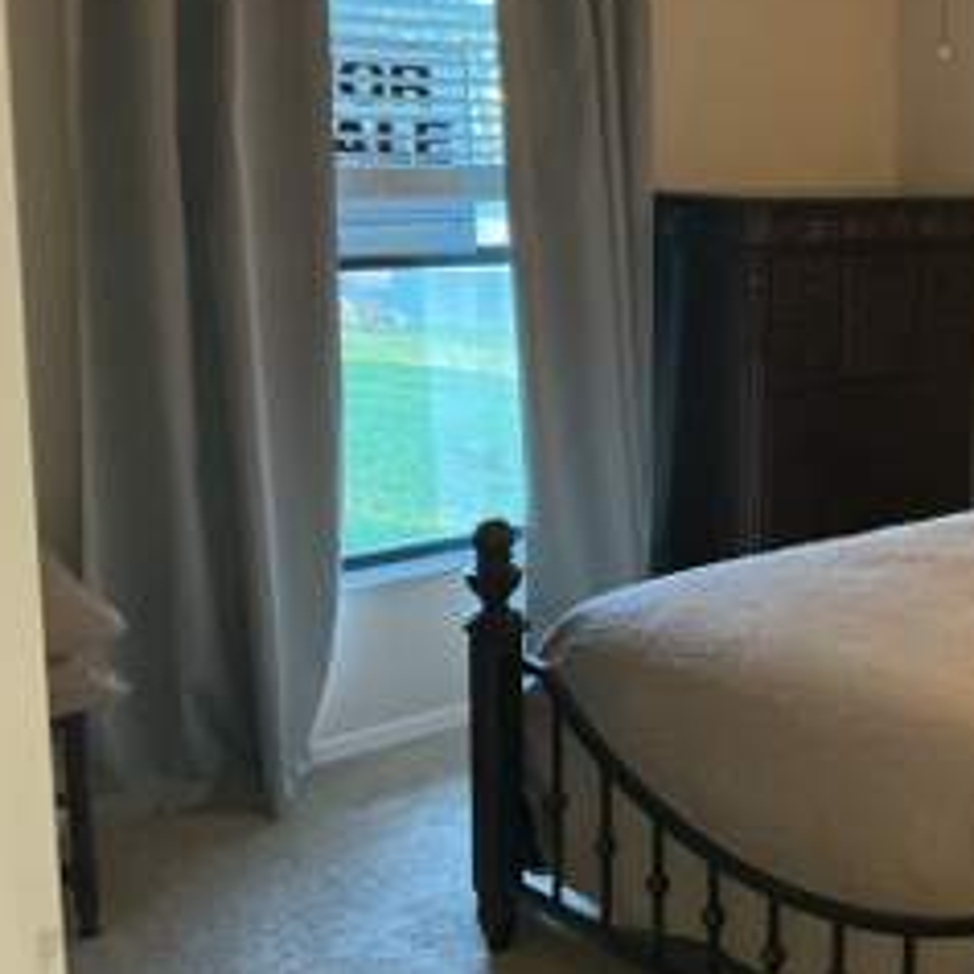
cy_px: 448
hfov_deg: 31.5
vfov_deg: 32.8
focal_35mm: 52
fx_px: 1655
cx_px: 838
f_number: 1.8
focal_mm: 3
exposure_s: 1/30
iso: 500
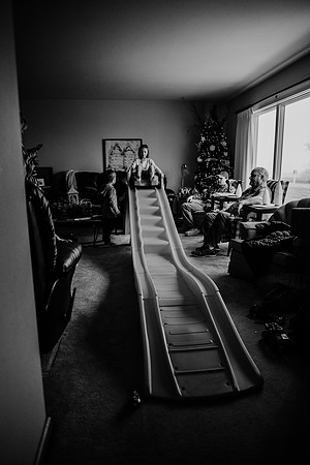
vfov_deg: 73.7
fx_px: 310
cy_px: 232
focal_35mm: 24
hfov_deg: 53.1
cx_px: 155
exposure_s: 1/1600
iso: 1000
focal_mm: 24
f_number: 1.8
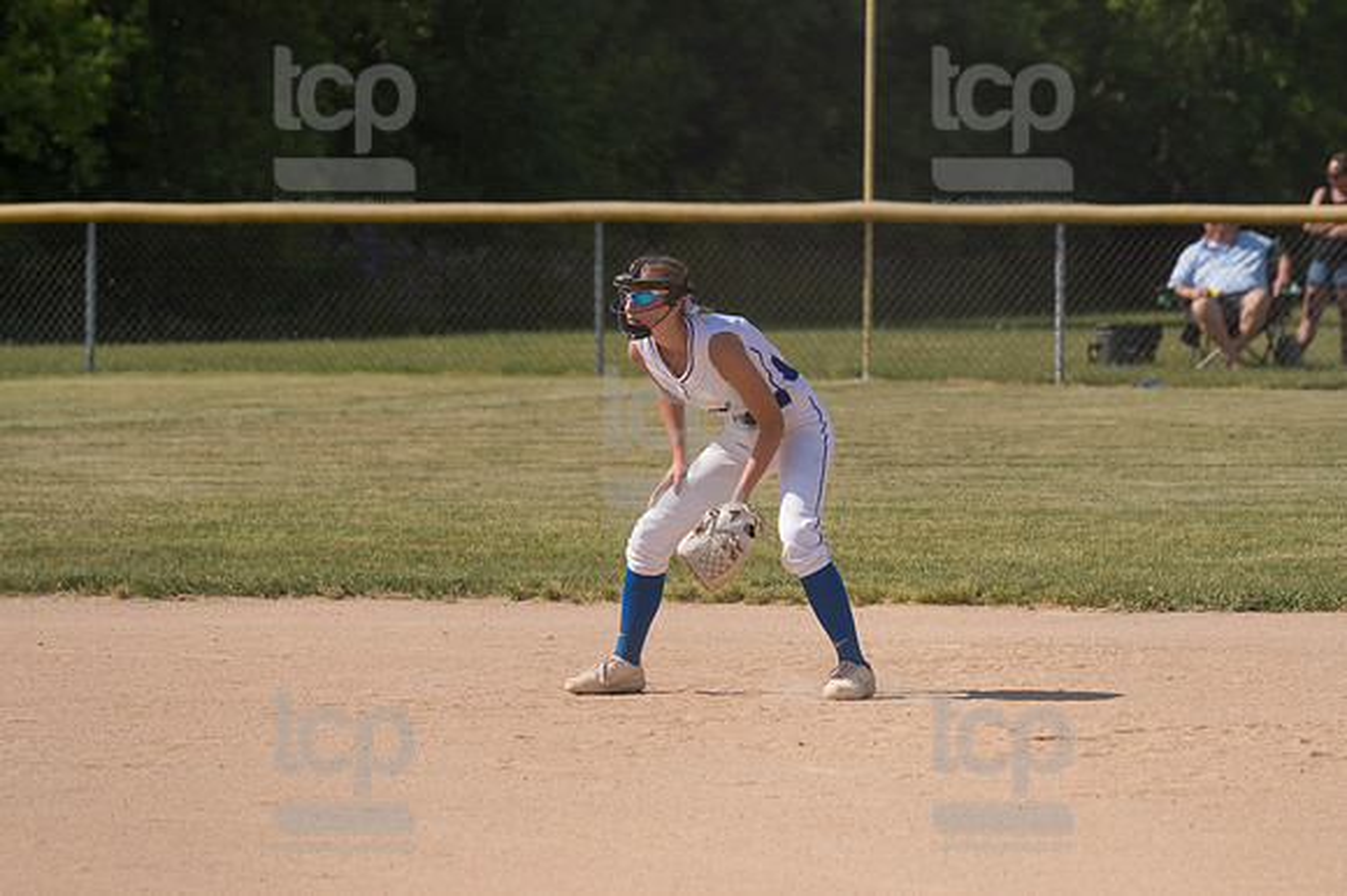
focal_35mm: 300
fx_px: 11218
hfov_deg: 6.9
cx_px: 674
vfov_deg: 4.6
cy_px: 448
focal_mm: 200
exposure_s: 1/1600
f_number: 5.6
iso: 200
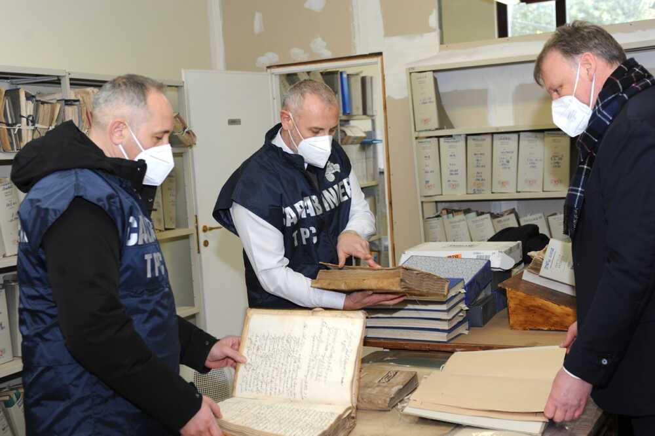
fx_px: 946
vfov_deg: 26.0
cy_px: 218
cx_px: 328
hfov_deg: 38.2
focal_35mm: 52
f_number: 5
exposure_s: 1/30
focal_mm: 52
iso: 200
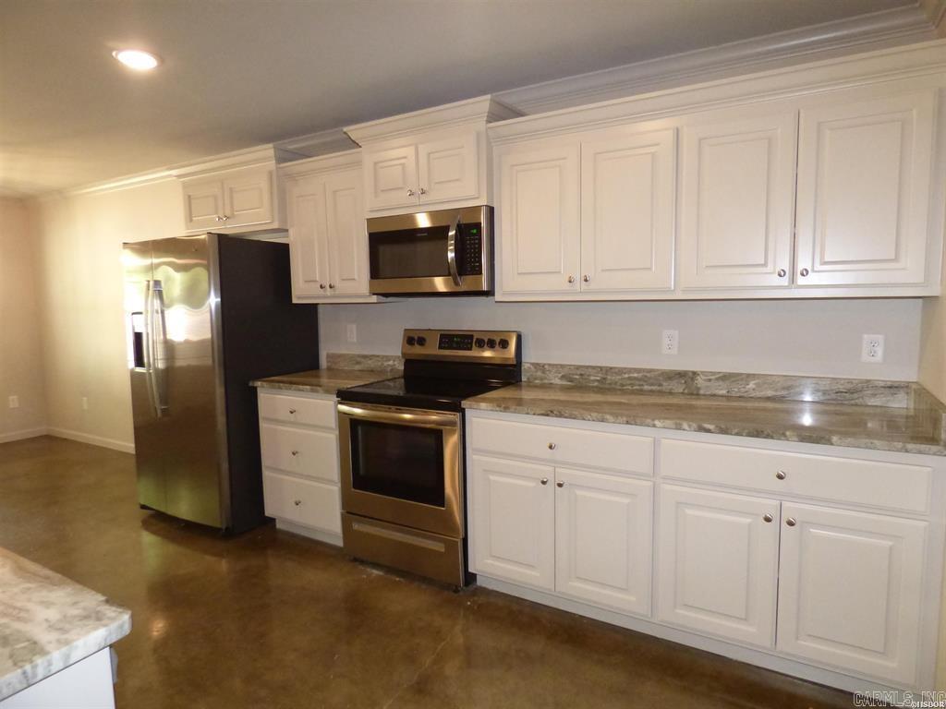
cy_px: 354
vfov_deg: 66.0
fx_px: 547
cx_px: 473
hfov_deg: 81.7
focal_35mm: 20
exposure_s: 1/50
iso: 800
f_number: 2.8
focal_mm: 3.58
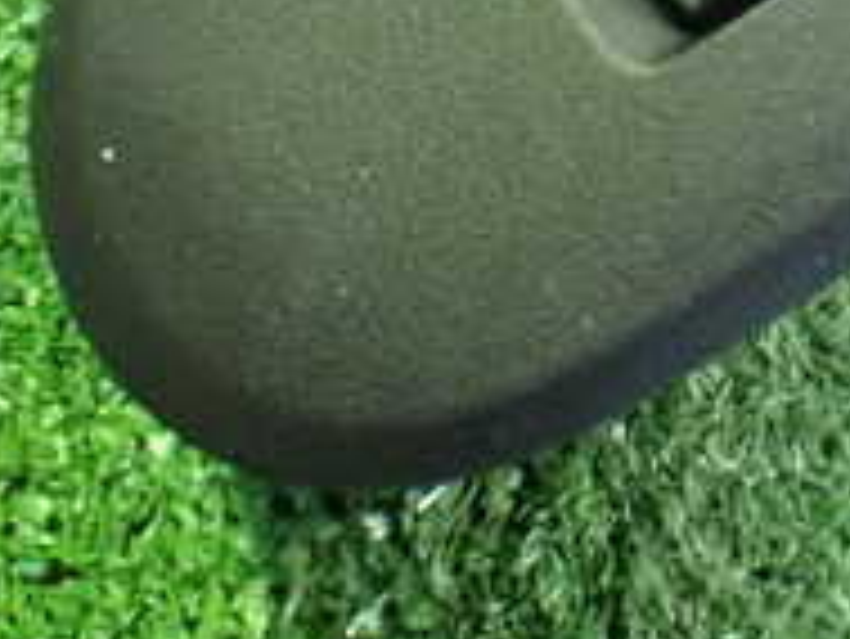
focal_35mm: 95
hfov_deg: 20.0
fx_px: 2334
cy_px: -230
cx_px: 868
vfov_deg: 14.8
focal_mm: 5.4
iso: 1250
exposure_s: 1/30
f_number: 2.3
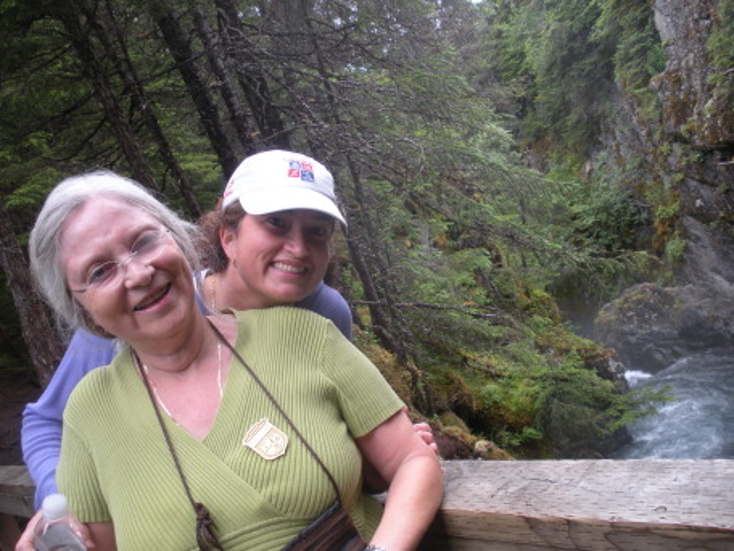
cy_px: 276
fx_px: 763
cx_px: 367
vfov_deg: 39.7
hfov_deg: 51.4
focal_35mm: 36
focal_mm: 6.3
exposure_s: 1/52
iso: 80
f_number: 3.5
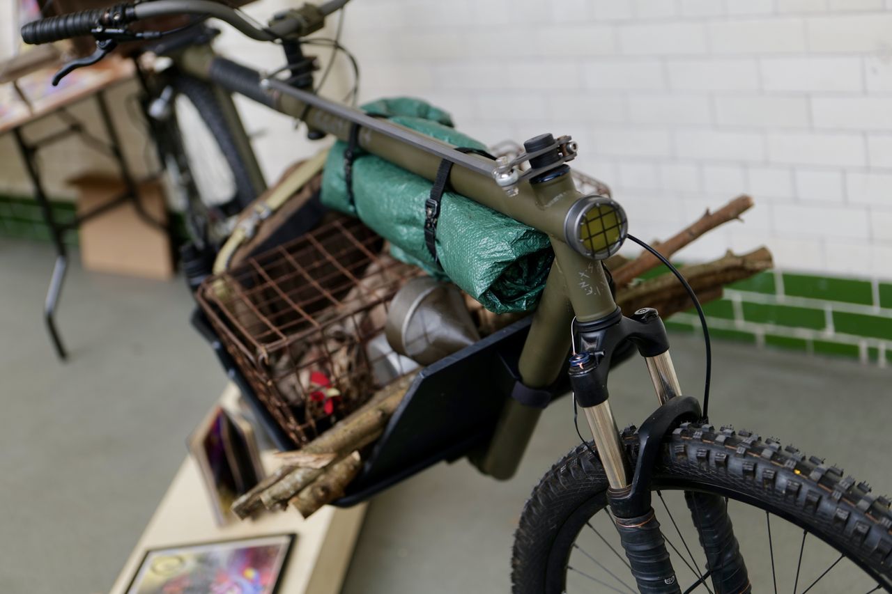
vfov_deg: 27.0
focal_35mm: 50
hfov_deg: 39.6
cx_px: 446
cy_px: 297
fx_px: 1239
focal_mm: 50
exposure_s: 1/160
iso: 100
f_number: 1.8
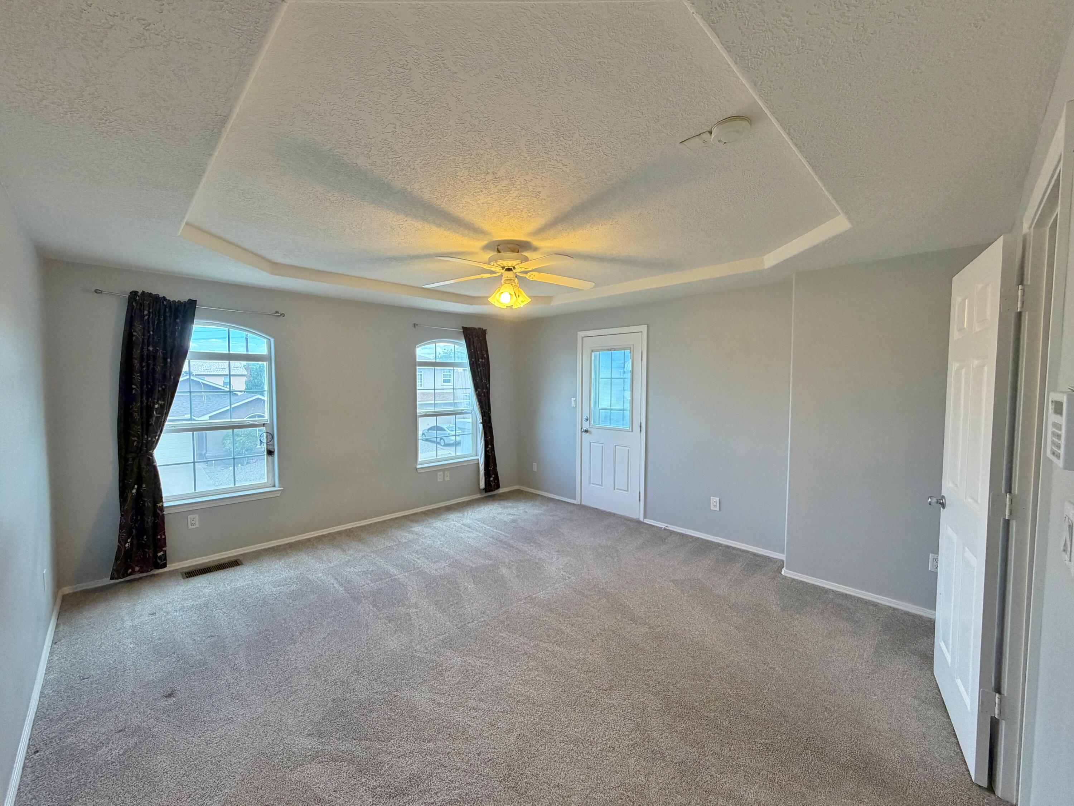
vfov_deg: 85.7
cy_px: 403
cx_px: 537
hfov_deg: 102.1
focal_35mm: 14
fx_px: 434
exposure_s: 1/120
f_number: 2.2
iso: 320
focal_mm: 2.22
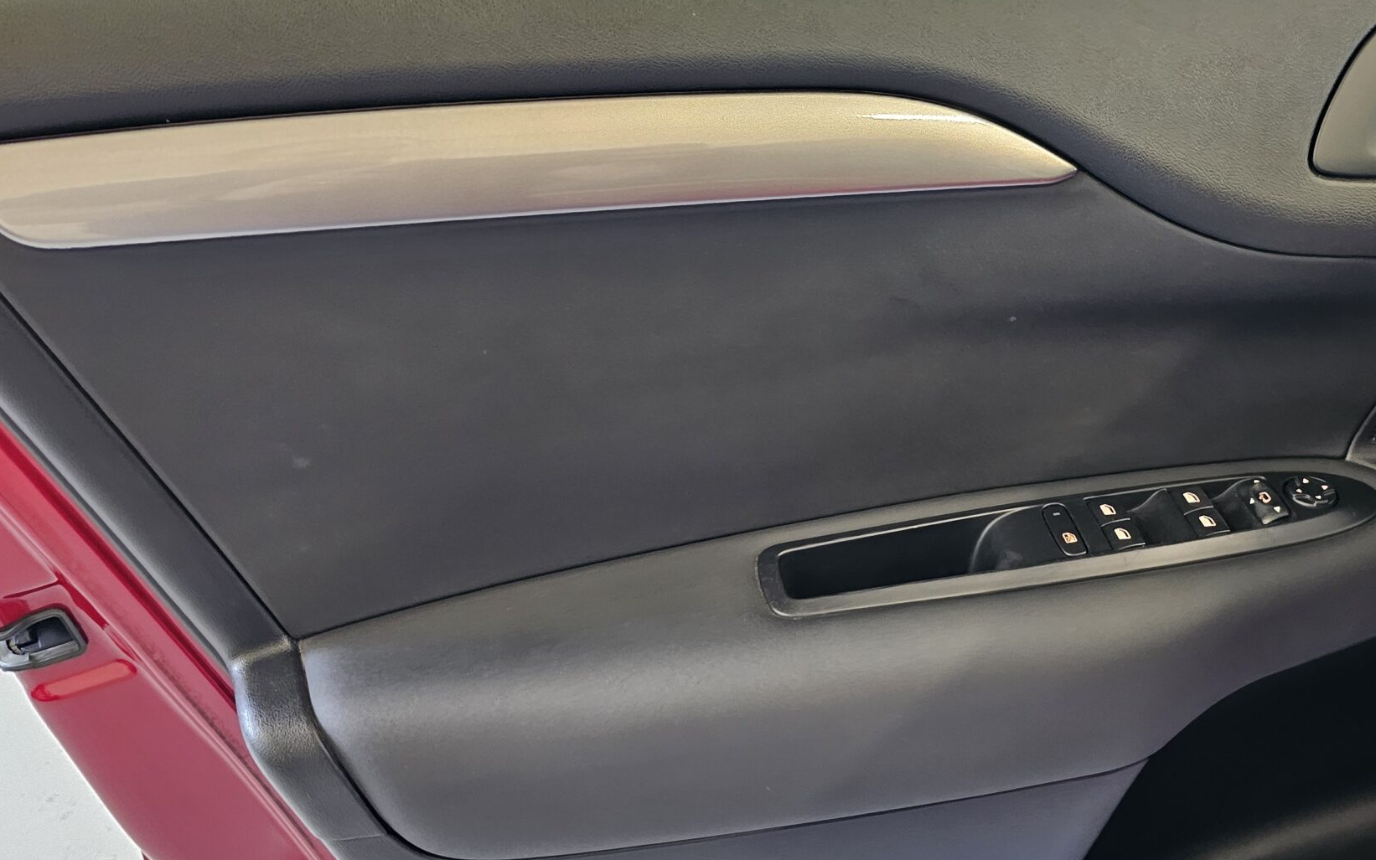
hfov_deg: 49.3
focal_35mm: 38
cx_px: 1050
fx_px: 1425
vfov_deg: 33.6
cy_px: 437
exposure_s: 1/25
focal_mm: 6.3
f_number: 1.7
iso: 1250
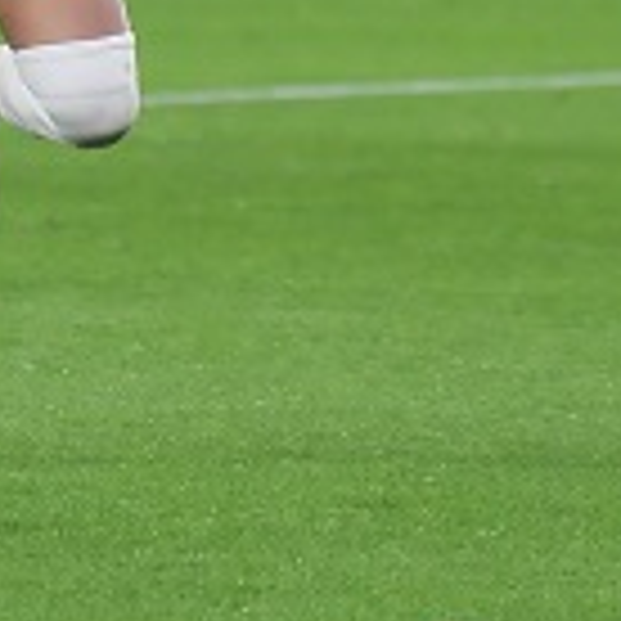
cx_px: -94
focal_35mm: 1471
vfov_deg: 1.2
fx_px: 29856
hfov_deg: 1.2
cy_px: -225
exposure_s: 1/800
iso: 2500
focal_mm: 300
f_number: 5.6
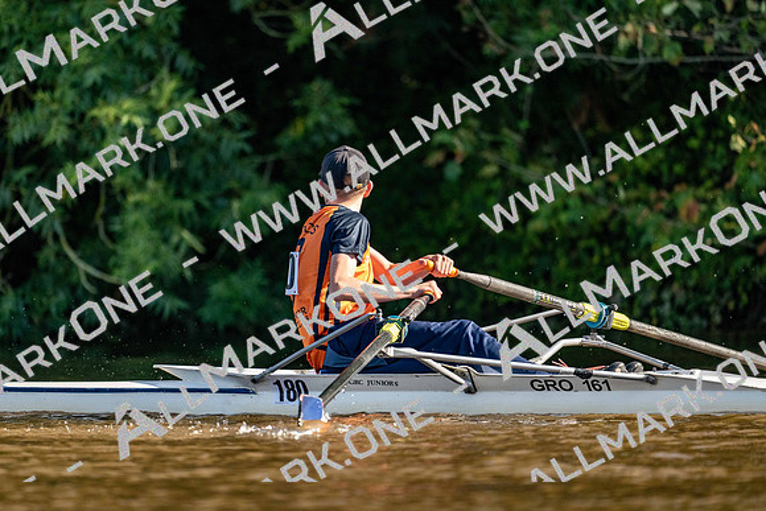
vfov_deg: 3.4
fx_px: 8513
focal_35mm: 400
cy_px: 256
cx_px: 383
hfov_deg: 5.2
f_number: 4.5
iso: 1600
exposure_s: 1/3200
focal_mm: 400
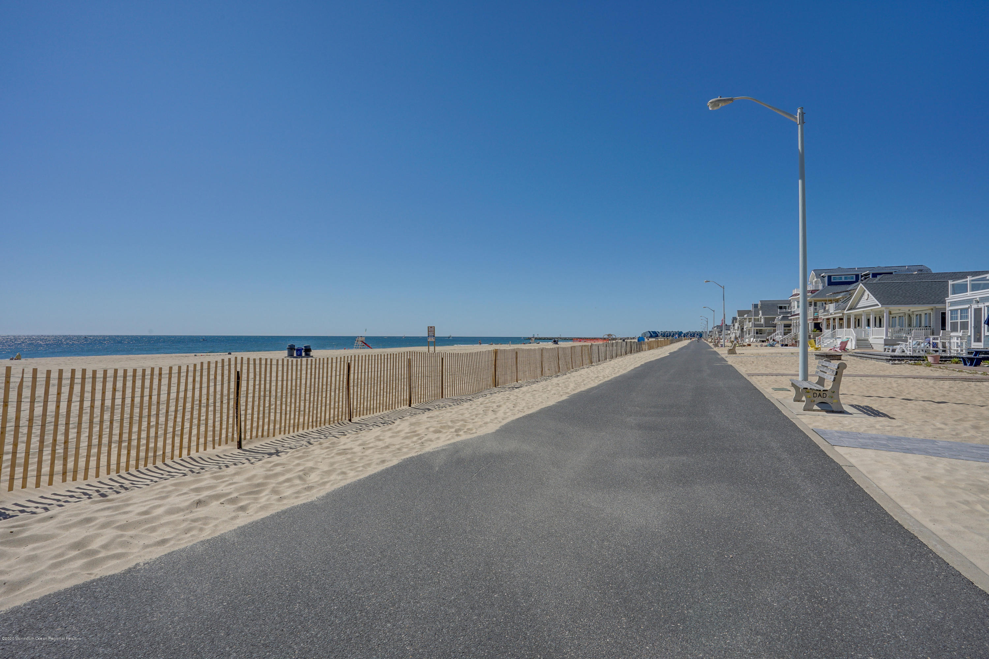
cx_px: 494
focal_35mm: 16
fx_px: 439
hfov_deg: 96.7
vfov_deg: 73.7
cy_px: 330
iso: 200
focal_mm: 16
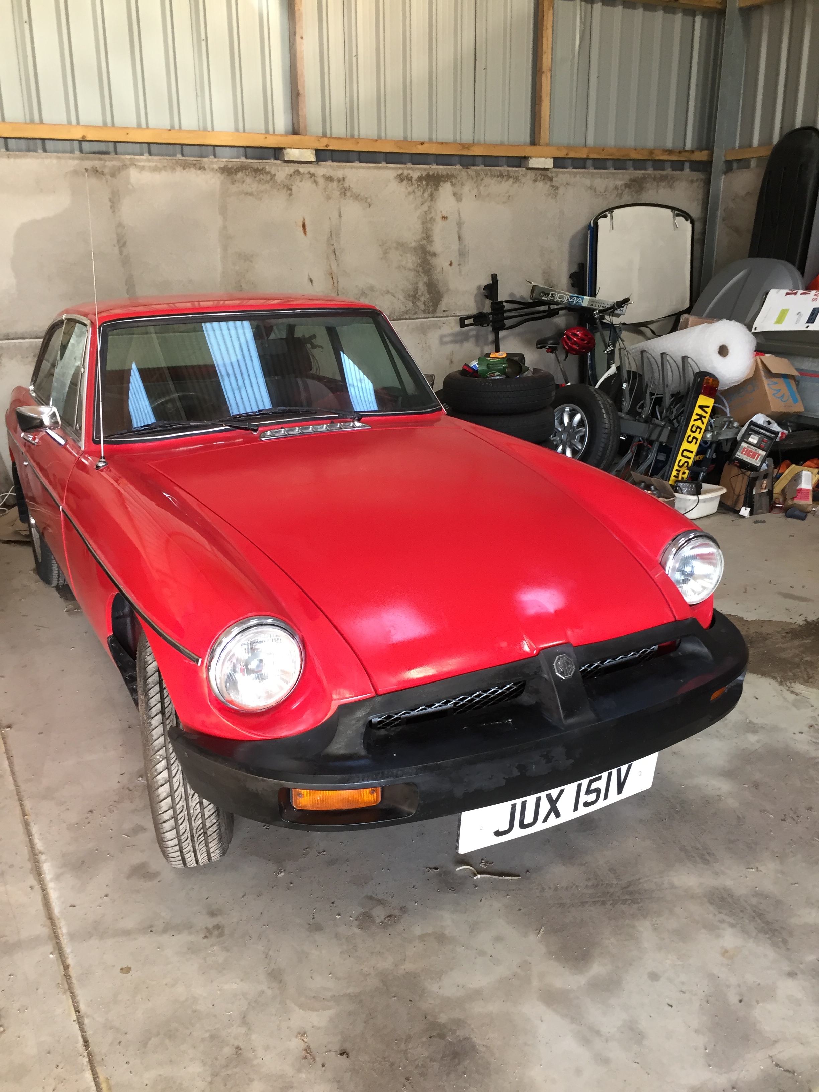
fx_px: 915
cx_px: 410
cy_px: 546
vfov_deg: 61.7
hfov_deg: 48.2
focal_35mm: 29
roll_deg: +0.6
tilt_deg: -16.7
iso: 100
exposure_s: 1/33
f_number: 2.2
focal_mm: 4.15
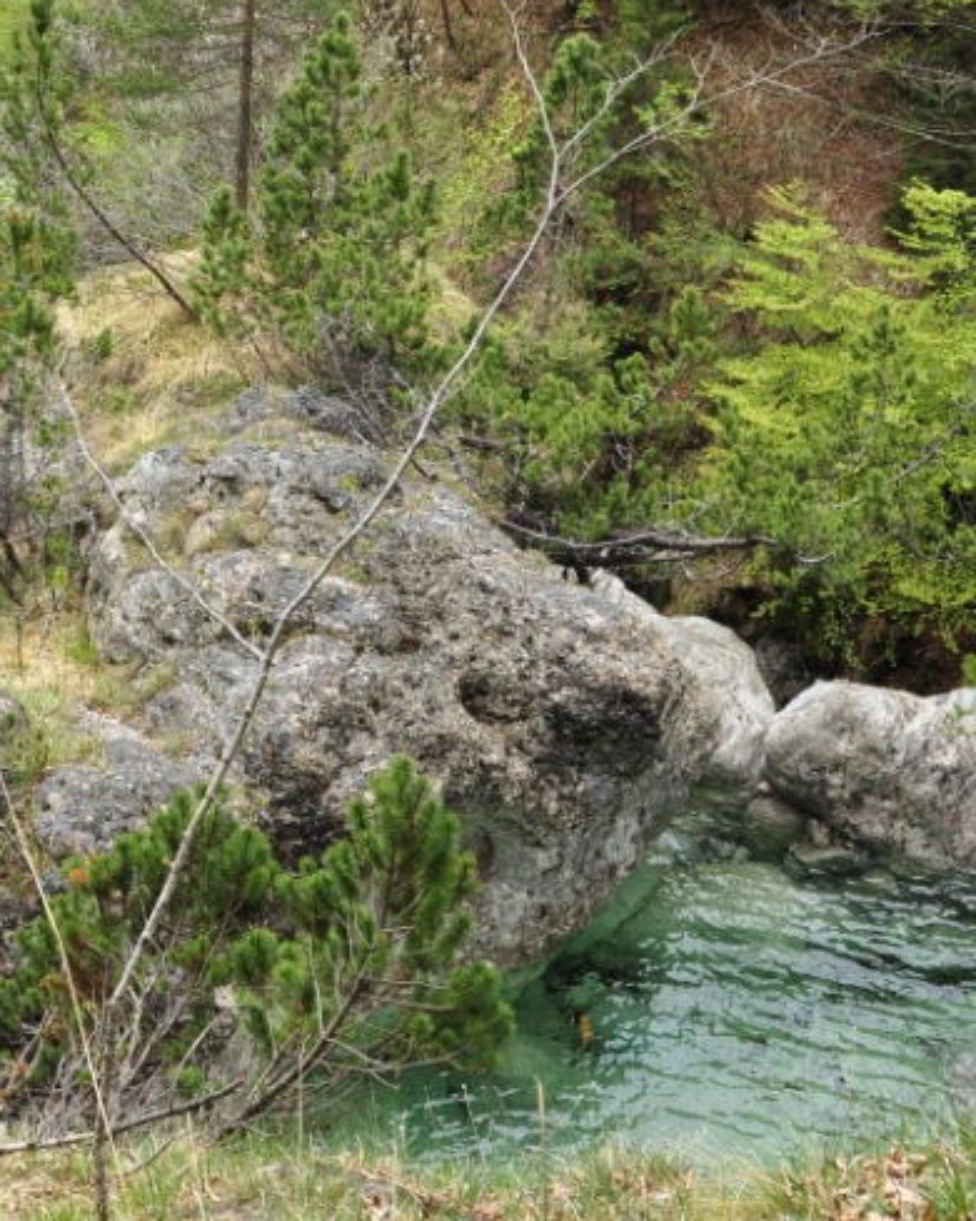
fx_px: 1914
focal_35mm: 53
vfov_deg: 35.2
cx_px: 97
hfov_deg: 27.6
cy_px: 452
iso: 320
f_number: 7.1
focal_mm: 18
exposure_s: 1/160
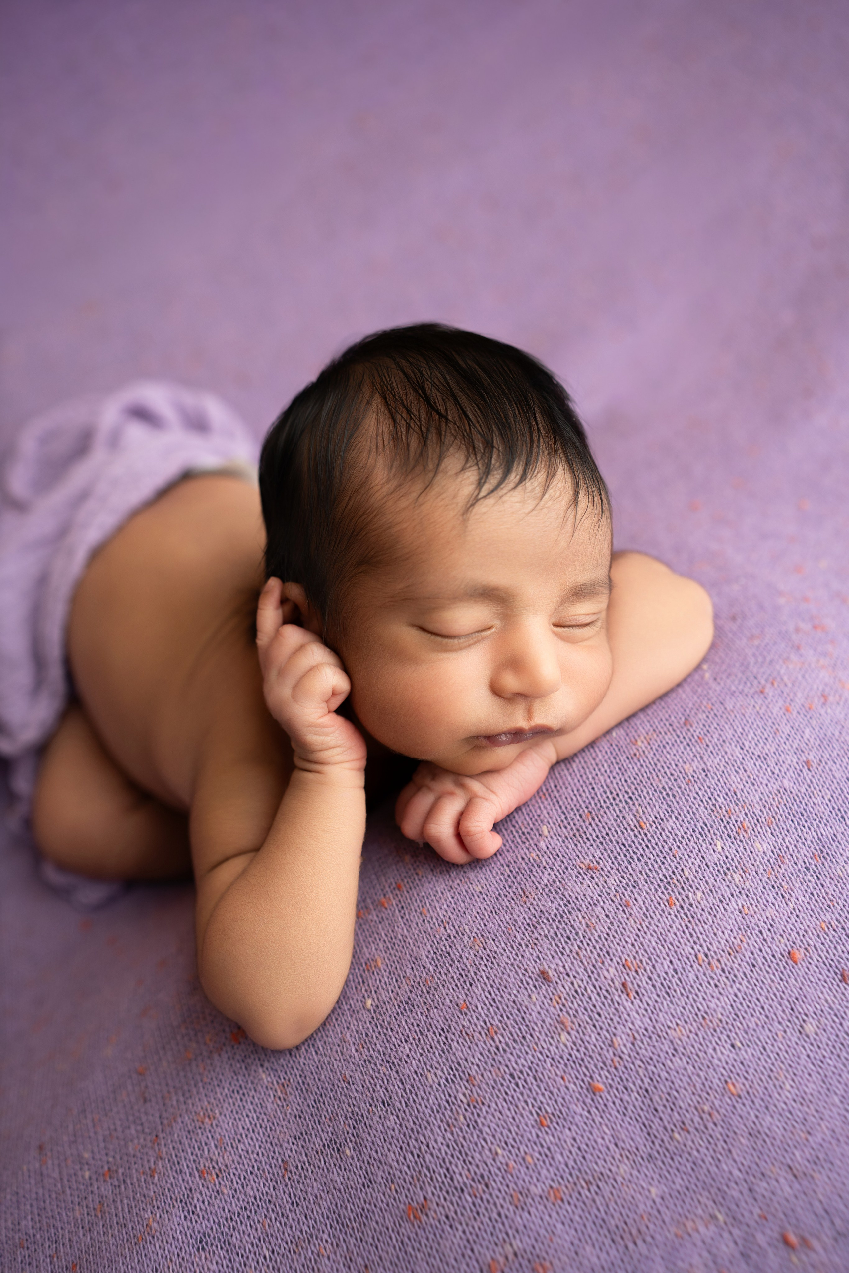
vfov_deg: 54.4
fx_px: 1238
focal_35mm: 35
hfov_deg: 37.9
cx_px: 424
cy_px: 636
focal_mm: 35
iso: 160
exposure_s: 1/200
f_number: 2.8
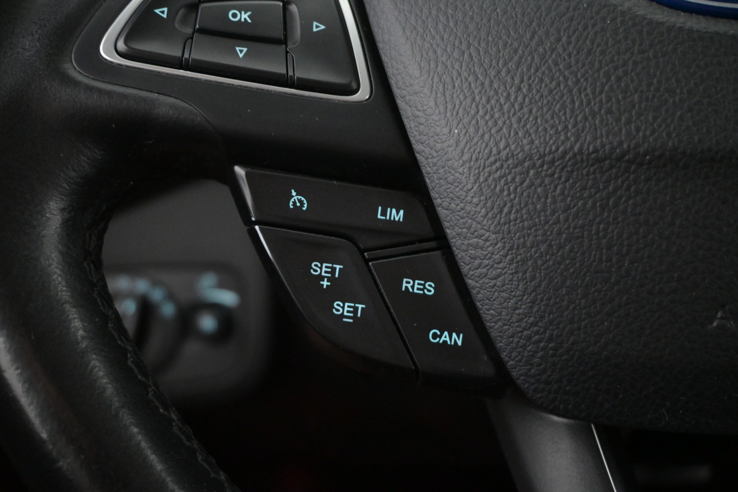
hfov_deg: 52.2
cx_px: 369
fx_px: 753
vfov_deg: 36.2
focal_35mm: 37
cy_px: 246
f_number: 4.2
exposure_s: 1/40
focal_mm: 24.5
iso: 5000
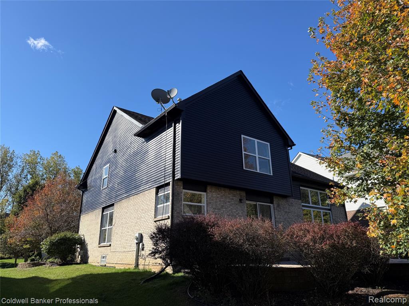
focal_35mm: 24
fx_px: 284
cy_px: 153
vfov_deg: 56.8
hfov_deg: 71.6
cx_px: 204
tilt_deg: +18.8
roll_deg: +0.3
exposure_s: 1/2907
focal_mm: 6.76
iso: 80
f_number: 1.78
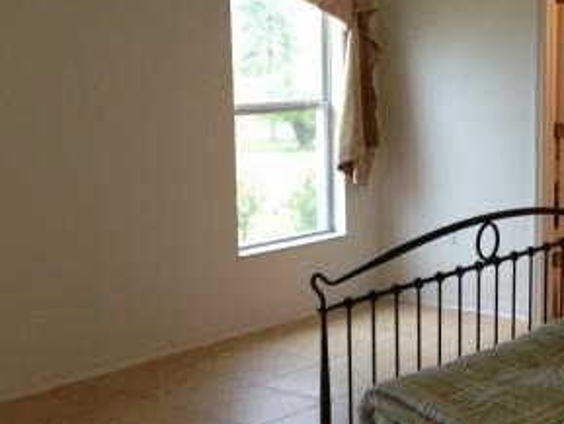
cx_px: 406
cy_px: 231
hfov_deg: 26.4
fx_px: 1190
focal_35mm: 73
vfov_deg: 20.2
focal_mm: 4.13
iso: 80
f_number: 2.4
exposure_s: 1/20
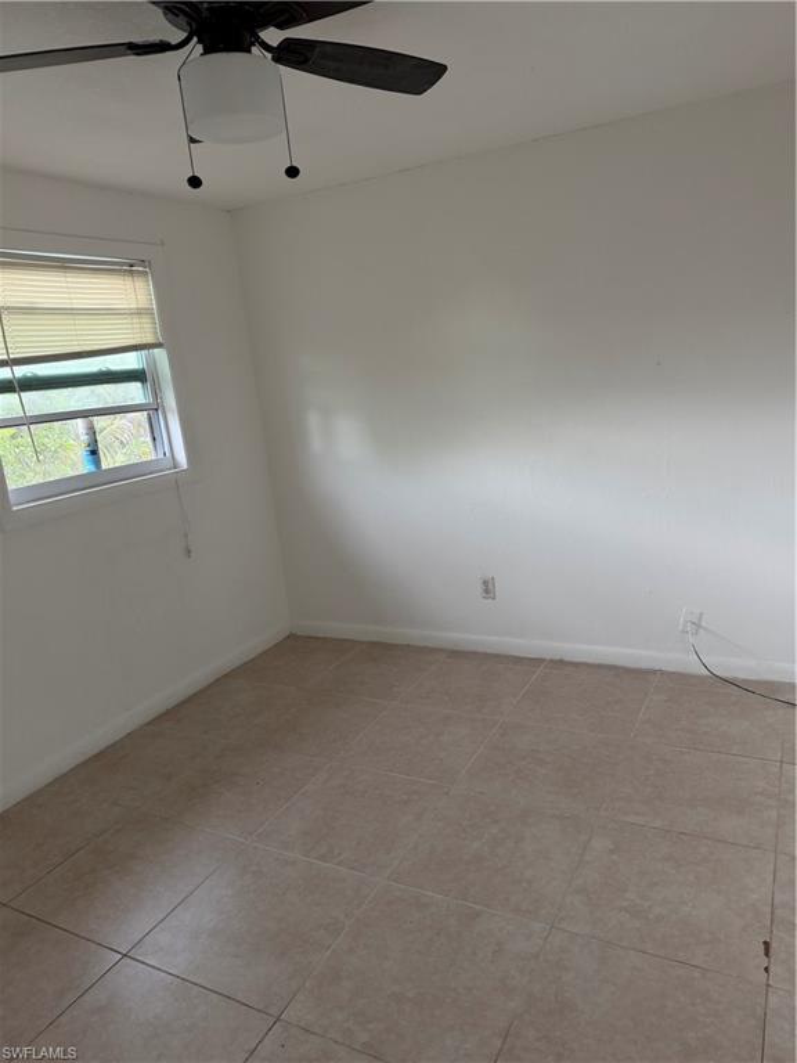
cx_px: 398
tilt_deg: -13.0
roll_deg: +6.5
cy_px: 532
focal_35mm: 24
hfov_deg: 56.8
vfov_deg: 71.6
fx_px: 737
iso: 160
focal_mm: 6.76
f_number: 1.78
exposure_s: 1/60
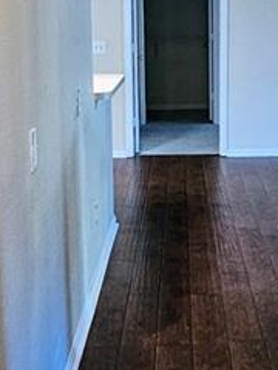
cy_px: 145
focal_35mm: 65
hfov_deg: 22.6
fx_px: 696
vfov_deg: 29.7
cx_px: 165
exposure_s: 1/60
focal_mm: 2.2
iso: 400
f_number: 2.2
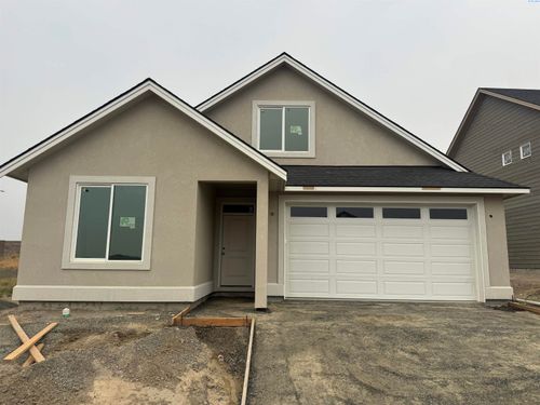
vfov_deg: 56.8
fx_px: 374
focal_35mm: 24
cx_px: 270
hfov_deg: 71.6
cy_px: 202
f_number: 1.78
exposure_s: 1/1285
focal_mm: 6.76
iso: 80
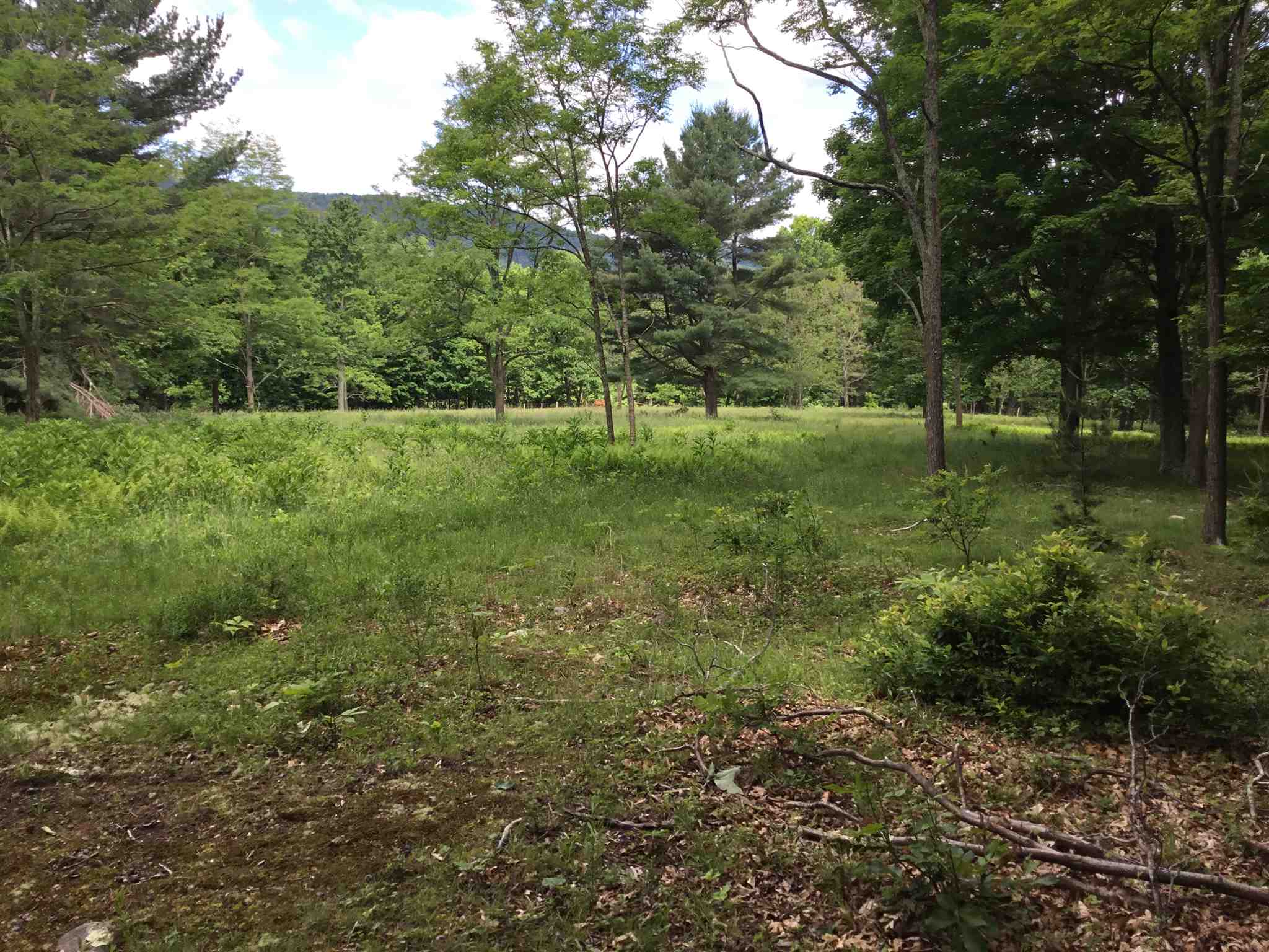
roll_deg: -1.3
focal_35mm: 31
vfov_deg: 45.4
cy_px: 476
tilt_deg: -9.7
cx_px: 634
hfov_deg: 58.4
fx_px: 1136
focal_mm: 3.3
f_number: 2.4
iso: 25
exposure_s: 1/360
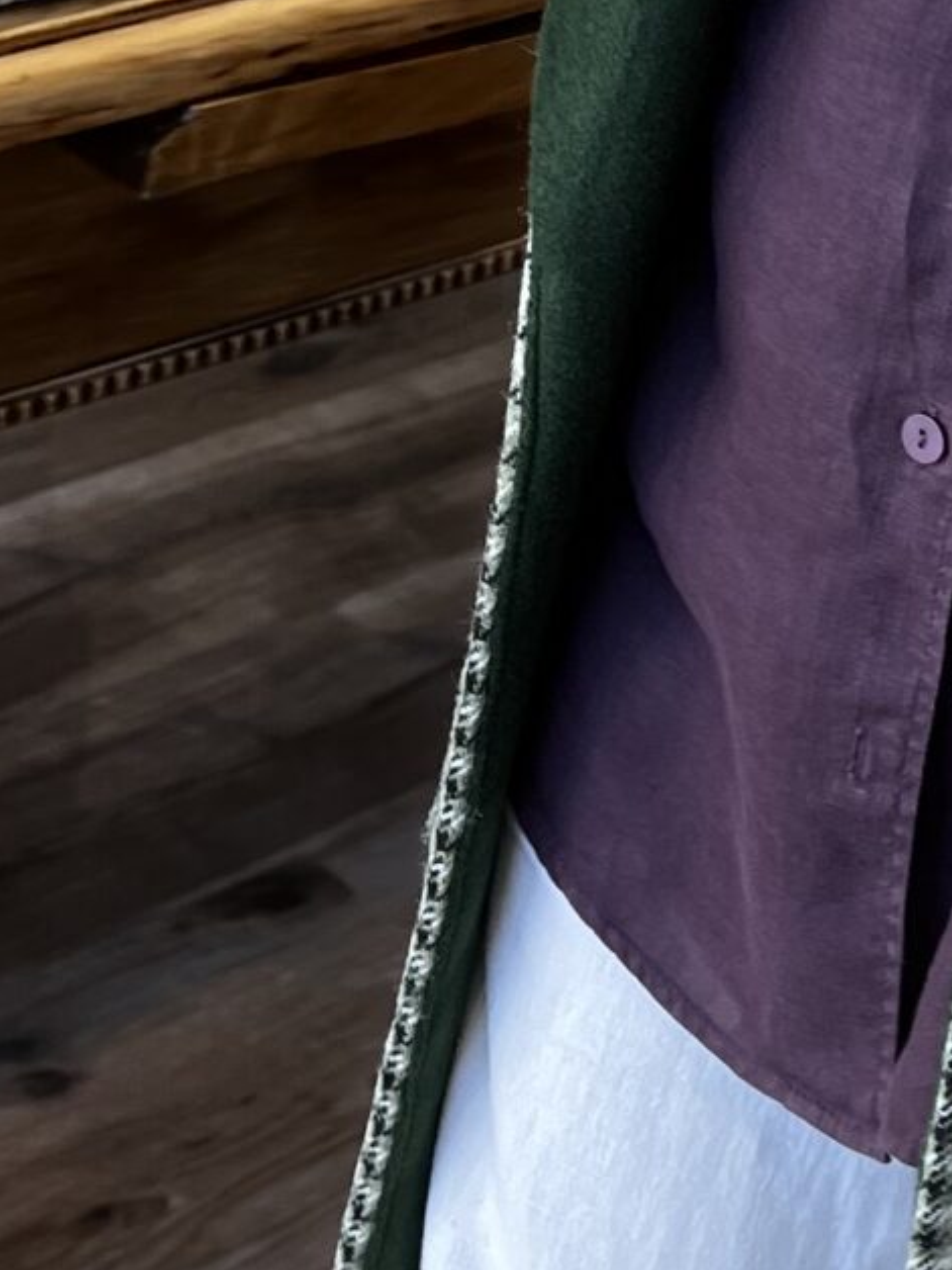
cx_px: 1211
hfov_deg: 13.5
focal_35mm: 106
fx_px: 3887
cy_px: 627
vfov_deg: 18.5
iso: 50
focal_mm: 5.7
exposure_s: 1/100
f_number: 1.5
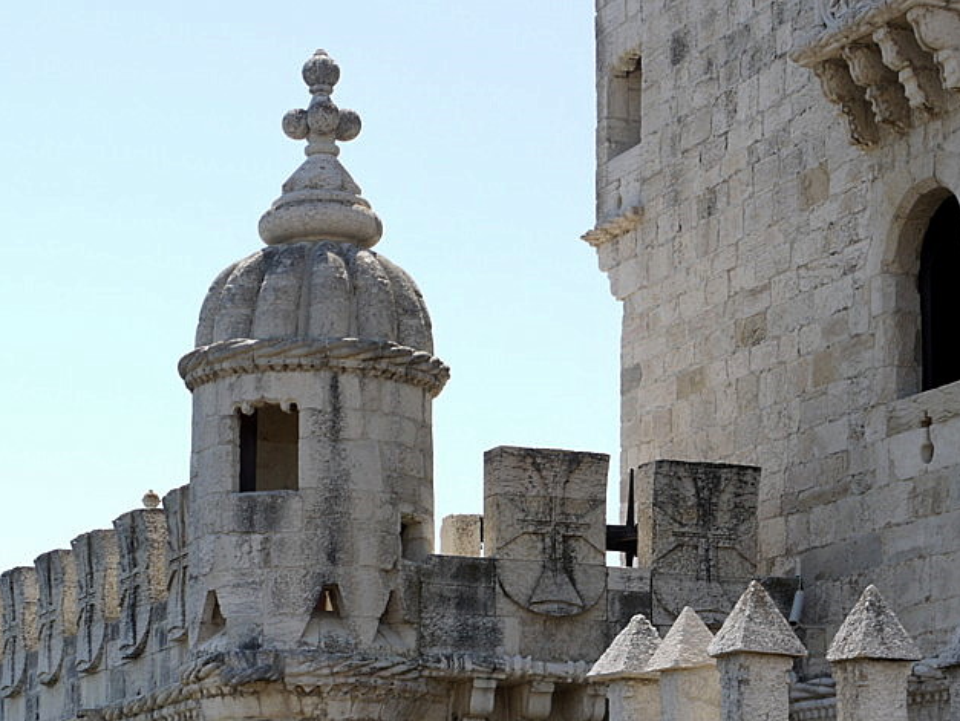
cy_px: 648
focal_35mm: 102
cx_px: 476
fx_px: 2830
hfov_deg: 19.3
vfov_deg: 14.4
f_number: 6.3
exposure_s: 1/125
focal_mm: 25
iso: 100
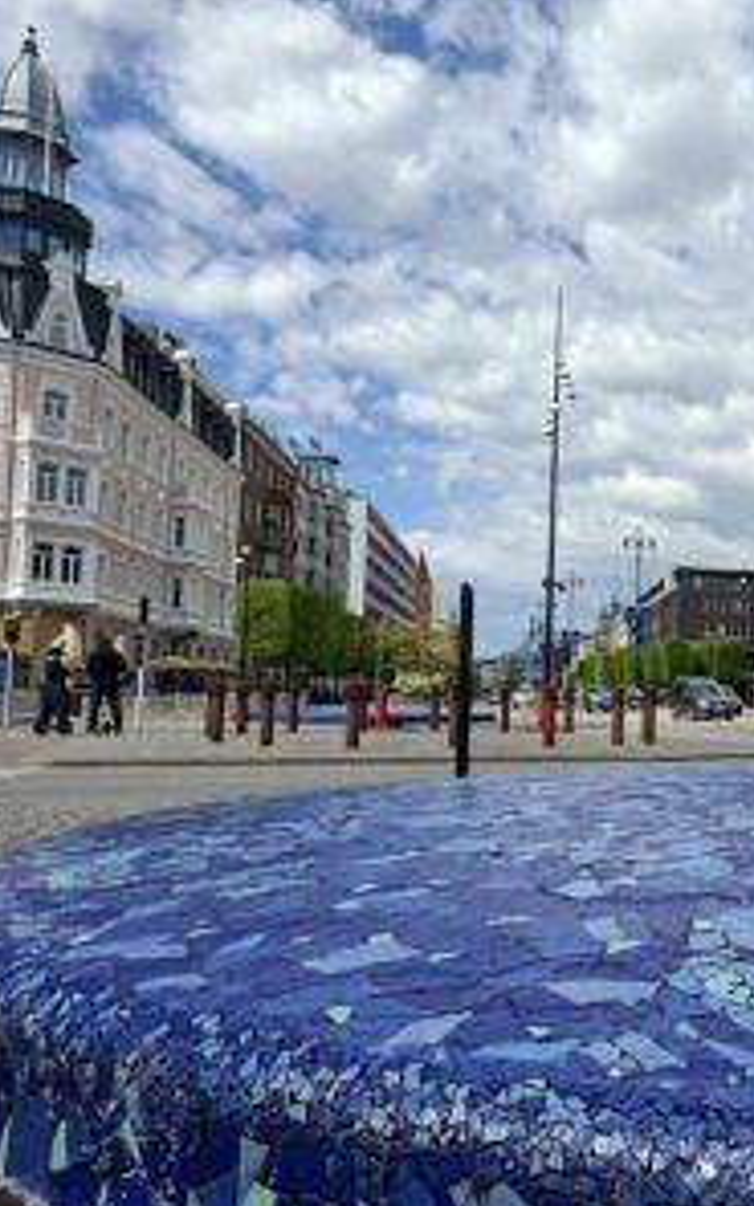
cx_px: 738
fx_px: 1085
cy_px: 603
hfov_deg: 35.1
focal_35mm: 33
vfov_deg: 58.1
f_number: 1.8
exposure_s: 1/1965
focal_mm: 5.54
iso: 50
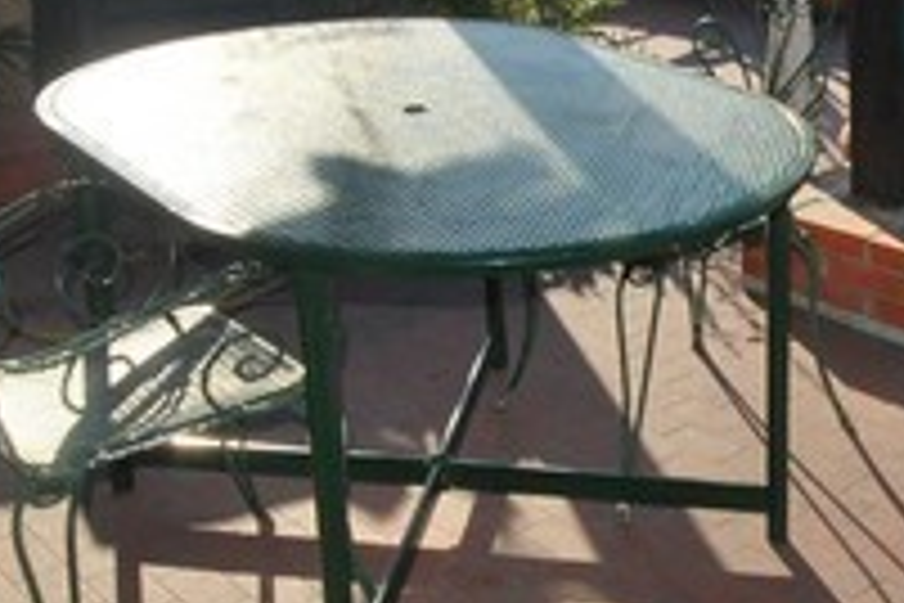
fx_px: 1406
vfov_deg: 23.9
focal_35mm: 56
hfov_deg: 33.6
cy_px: 130
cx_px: 828
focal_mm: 10
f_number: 10
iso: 100
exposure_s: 1/200
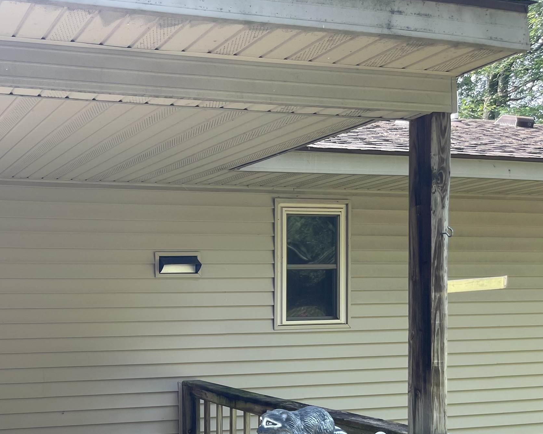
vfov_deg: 32.7
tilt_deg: -3.0
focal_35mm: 45
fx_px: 723
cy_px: 335
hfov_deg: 38.9
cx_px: 78
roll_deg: -0.5
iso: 32
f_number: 1.6
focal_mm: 5.1
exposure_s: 1/256
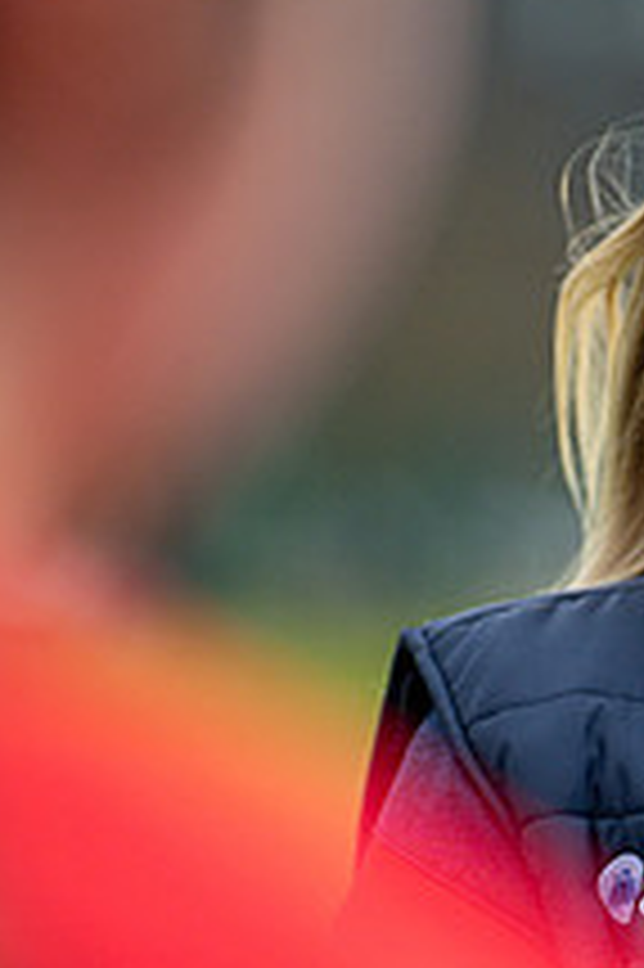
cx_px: 968
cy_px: 588
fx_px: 14163
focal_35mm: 527
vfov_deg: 3.9
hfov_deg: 2.6
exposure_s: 1/5000
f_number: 2.8
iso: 500
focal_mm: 195
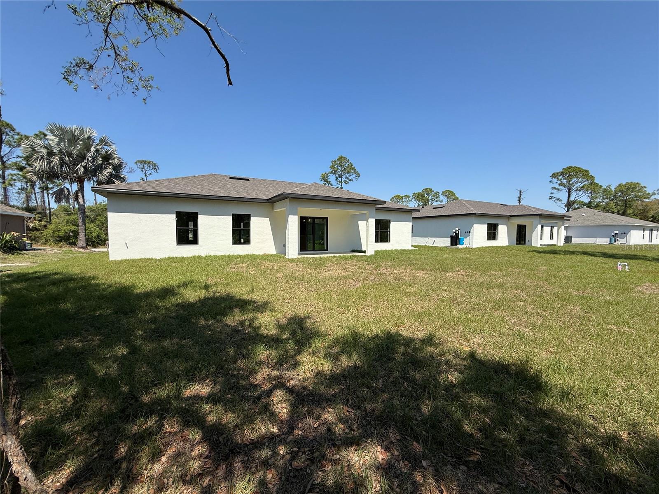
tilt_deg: -3.3
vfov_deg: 85.7
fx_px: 267
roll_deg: +0.4
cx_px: 330
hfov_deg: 102.1
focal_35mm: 14
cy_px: 247
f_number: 2.2
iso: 50
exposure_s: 1/2092
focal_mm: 2.22
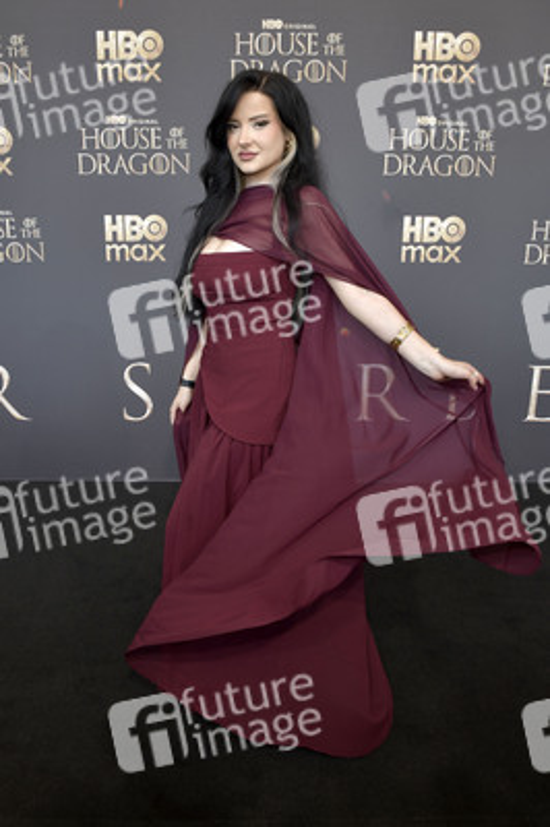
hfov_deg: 53.1
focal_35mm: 24
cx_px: 275
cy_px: 414
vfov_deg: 73.8
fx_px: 551
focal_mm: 24
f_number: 6.3
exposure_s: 1/250
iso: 400
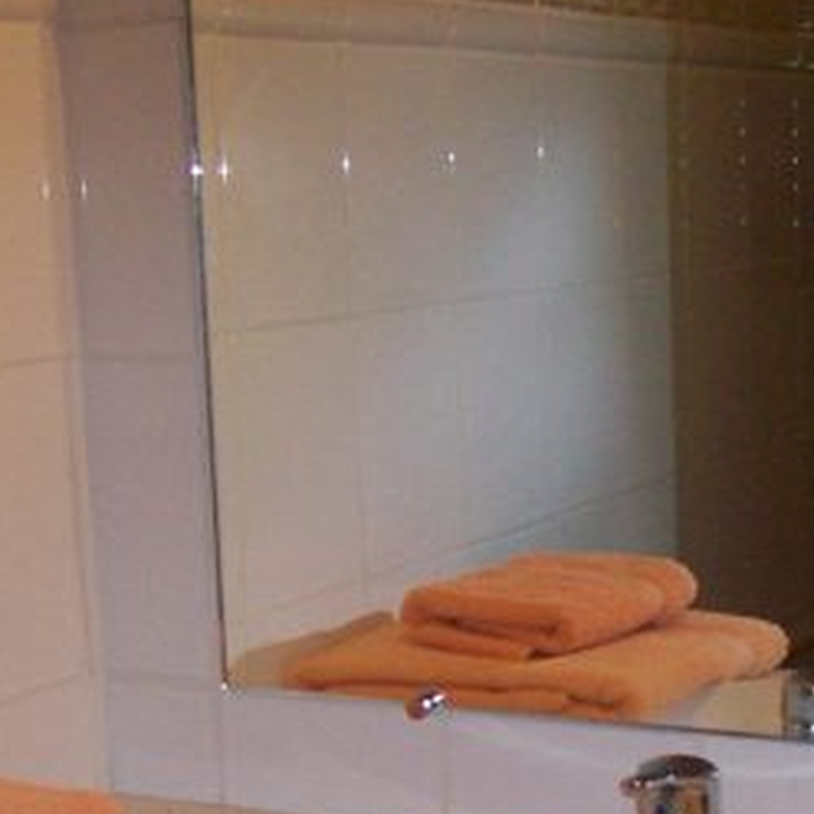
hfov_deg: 21.1
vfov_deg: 20.8
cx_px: 509
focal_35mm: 82
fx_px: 2182
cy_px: 699
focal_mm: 6
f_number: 2.7
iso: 200
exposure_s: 1/64
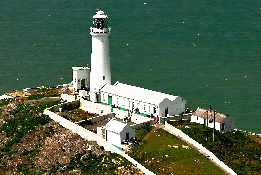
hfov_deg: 15.2
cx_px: 130
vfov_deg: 10.2
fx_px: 980
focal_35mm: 135
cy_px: 86
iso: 100
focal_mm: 86
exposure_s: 1/160
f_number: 6.3
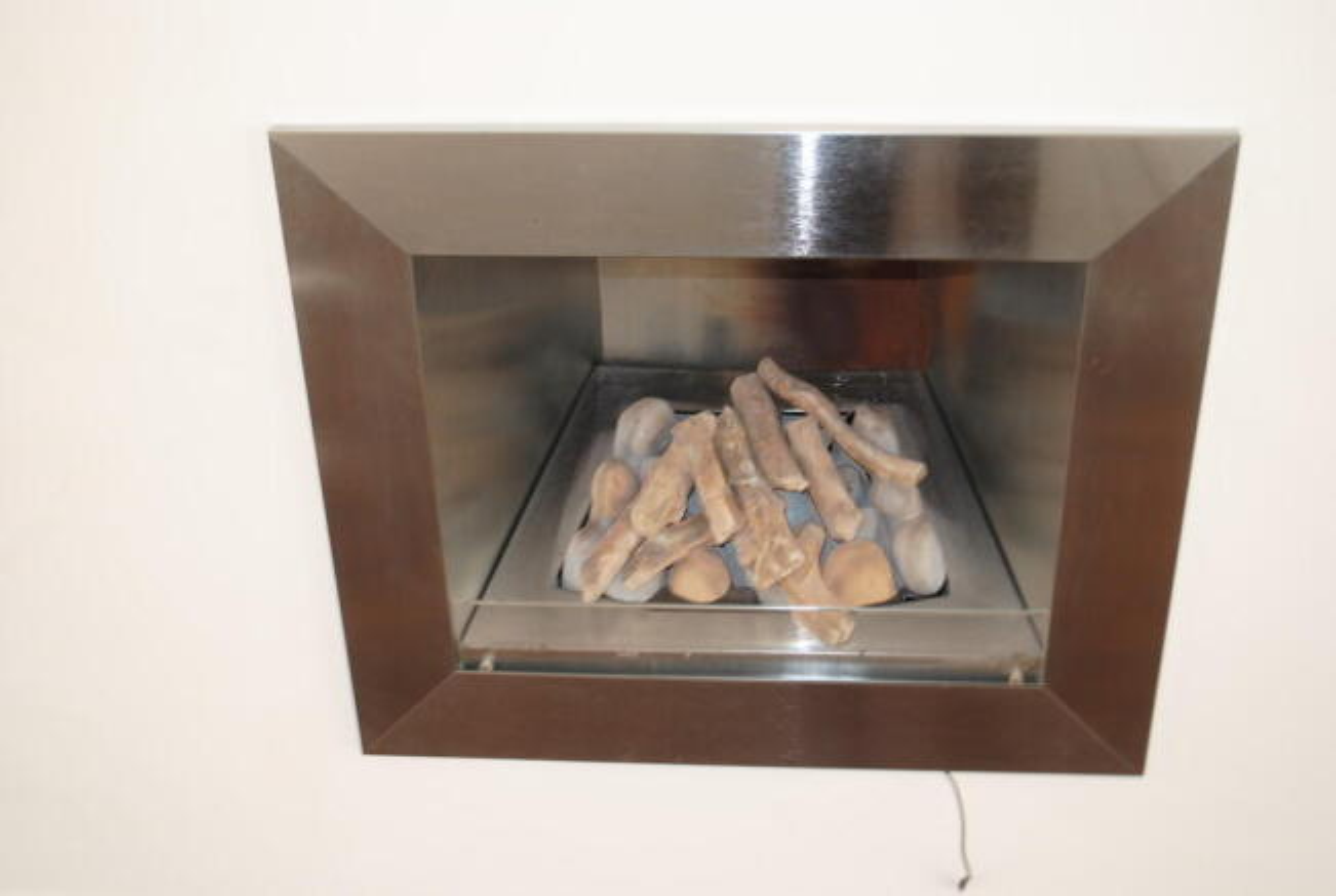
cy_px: 448
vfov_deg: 31.0
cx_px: 668
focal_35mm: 44
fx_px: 1618
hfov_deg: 44.9
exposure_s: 1/2
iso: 200
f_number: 4.5
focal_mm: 29
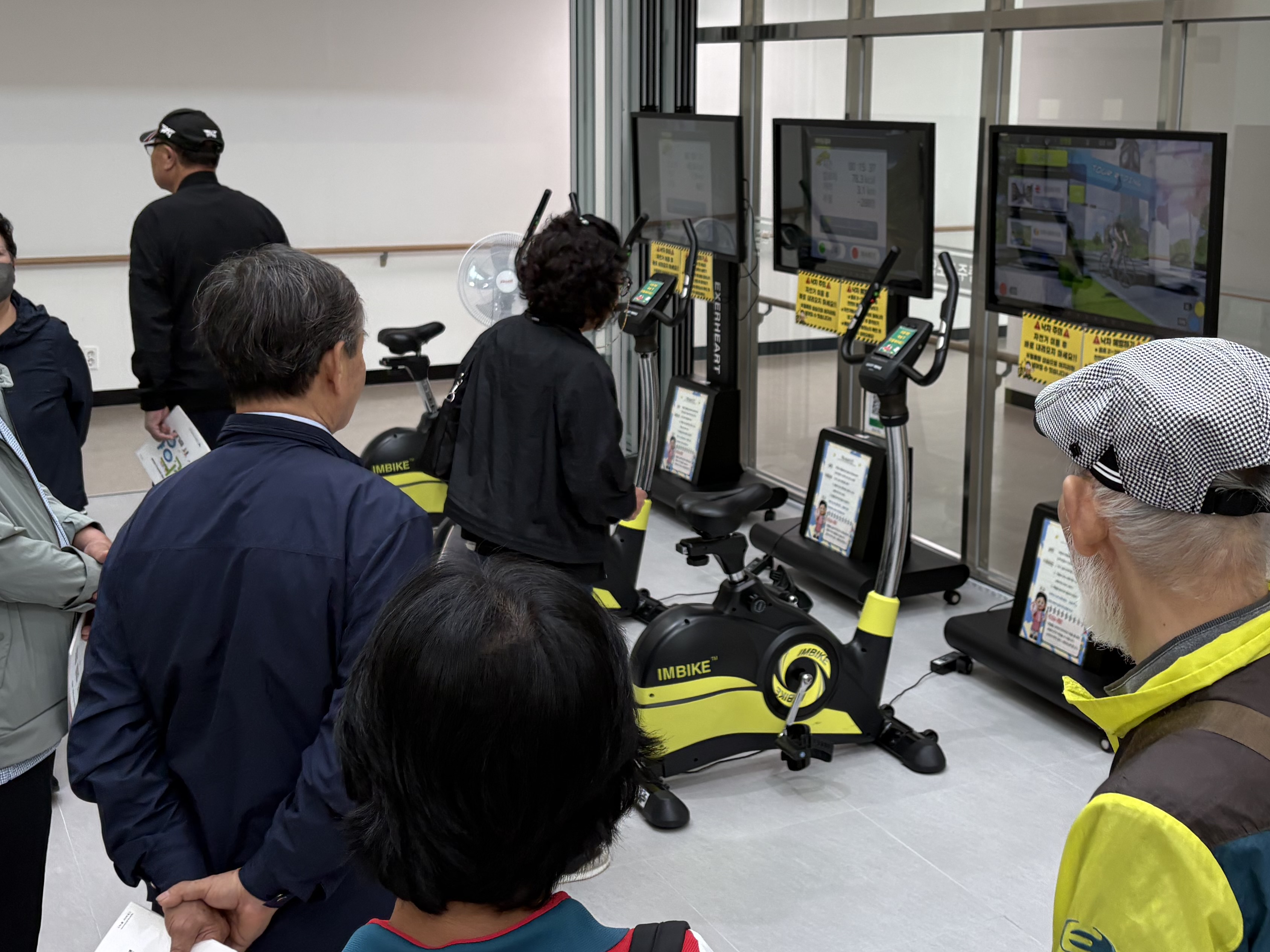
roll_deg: -0.4
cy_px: 372
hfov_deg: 42.9
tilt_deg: -10.4
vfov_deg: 32.8
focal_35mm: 44
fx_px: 1614
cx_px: 701
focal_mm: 5.96
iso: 125
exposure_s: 1/120
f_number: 1.6
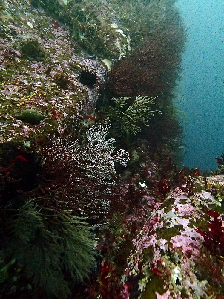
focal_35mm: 25
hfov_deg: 54.9
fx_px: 216
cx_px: 112
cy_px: 150
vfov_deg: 69.4
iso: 800
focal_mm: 4.5
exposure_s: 1/50
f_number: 2.8
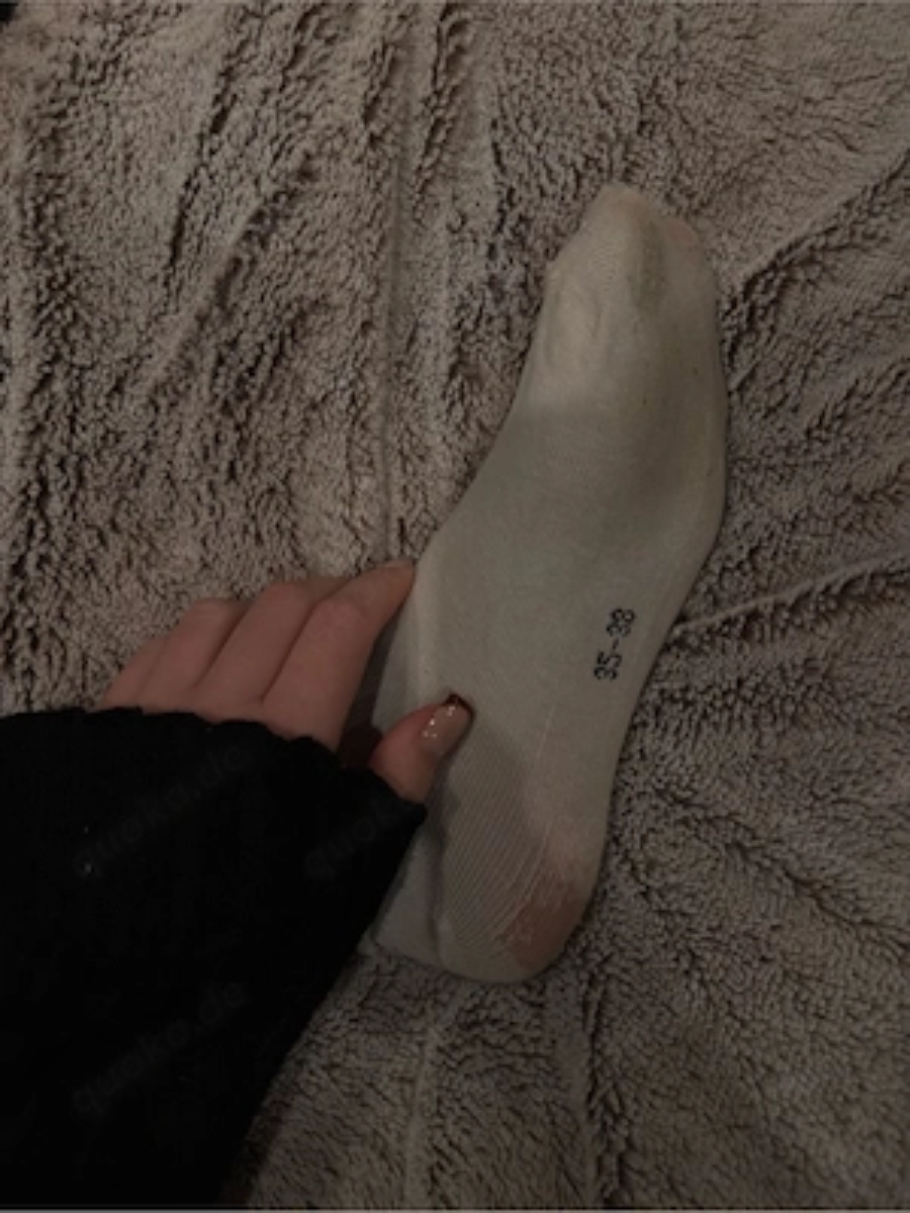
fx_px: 841
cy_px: 606
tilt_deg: -81.5
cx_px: 455
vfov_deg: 71.6
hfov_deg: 56.8
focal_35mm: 24
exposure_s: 1/100
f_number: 1.78
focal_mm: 6.76
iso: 80
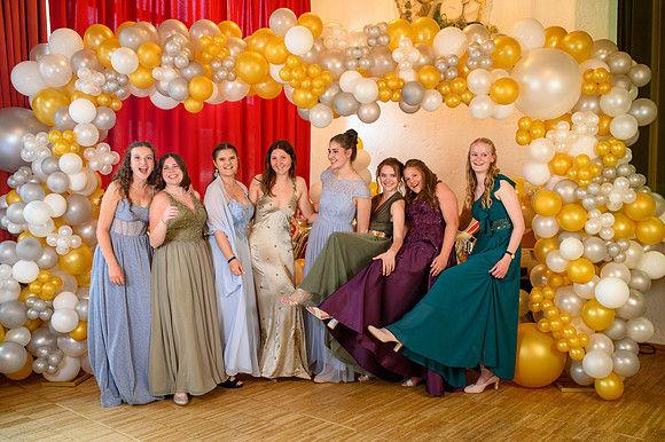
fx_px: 646
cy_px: 221
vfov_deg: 37.8
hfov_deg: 54.5
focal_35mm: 35
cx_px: 332
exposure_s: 1/100
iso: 1250
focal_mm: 35
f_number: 3.5
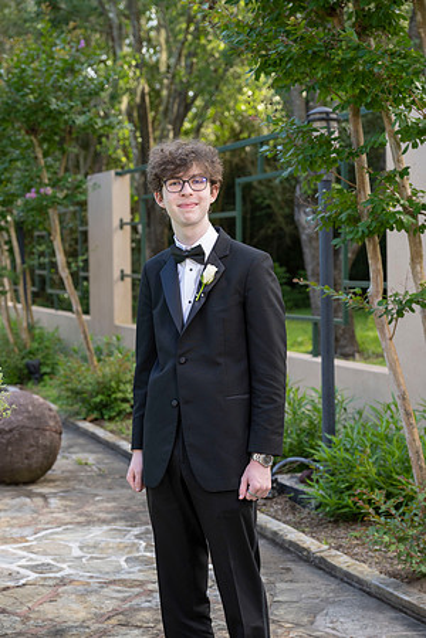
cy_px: 319
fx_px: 1278
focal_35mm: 72
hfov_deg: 18.9
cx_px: 213
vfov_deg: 28.1
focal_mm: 72
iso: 500
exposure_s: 1/200
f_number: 5
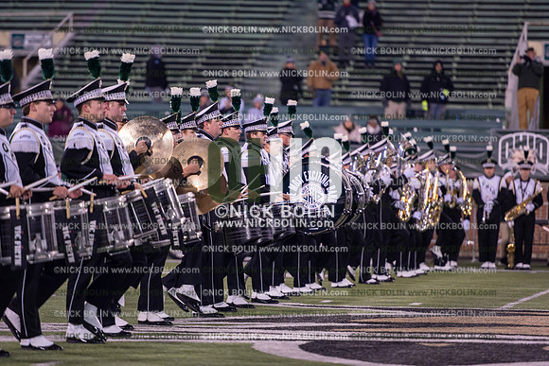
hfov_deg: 10.3
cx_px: 274
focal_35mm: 200
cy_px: 183
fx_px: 3051
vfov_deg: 6.9
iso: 2500
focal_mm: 200
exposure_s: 1/1250
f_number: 2.8
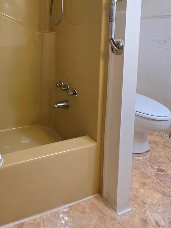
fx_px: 158
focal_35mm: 24
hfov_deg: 50.6
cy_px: 42
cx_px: 18
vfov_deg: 64.5
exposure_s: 1/60.2
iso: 1000
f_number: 1.9
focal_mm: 2.2
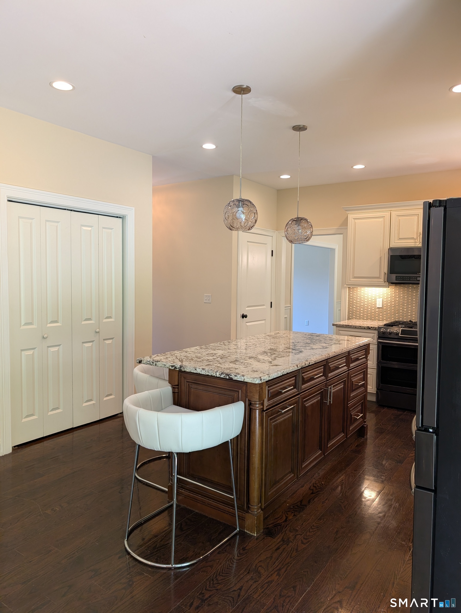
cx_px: 230
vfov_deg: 71.5
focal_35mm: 24
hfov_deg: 56.9
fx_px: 425
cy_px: 306
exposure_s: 1/40
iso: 56
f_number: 1.68
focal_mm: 6.9
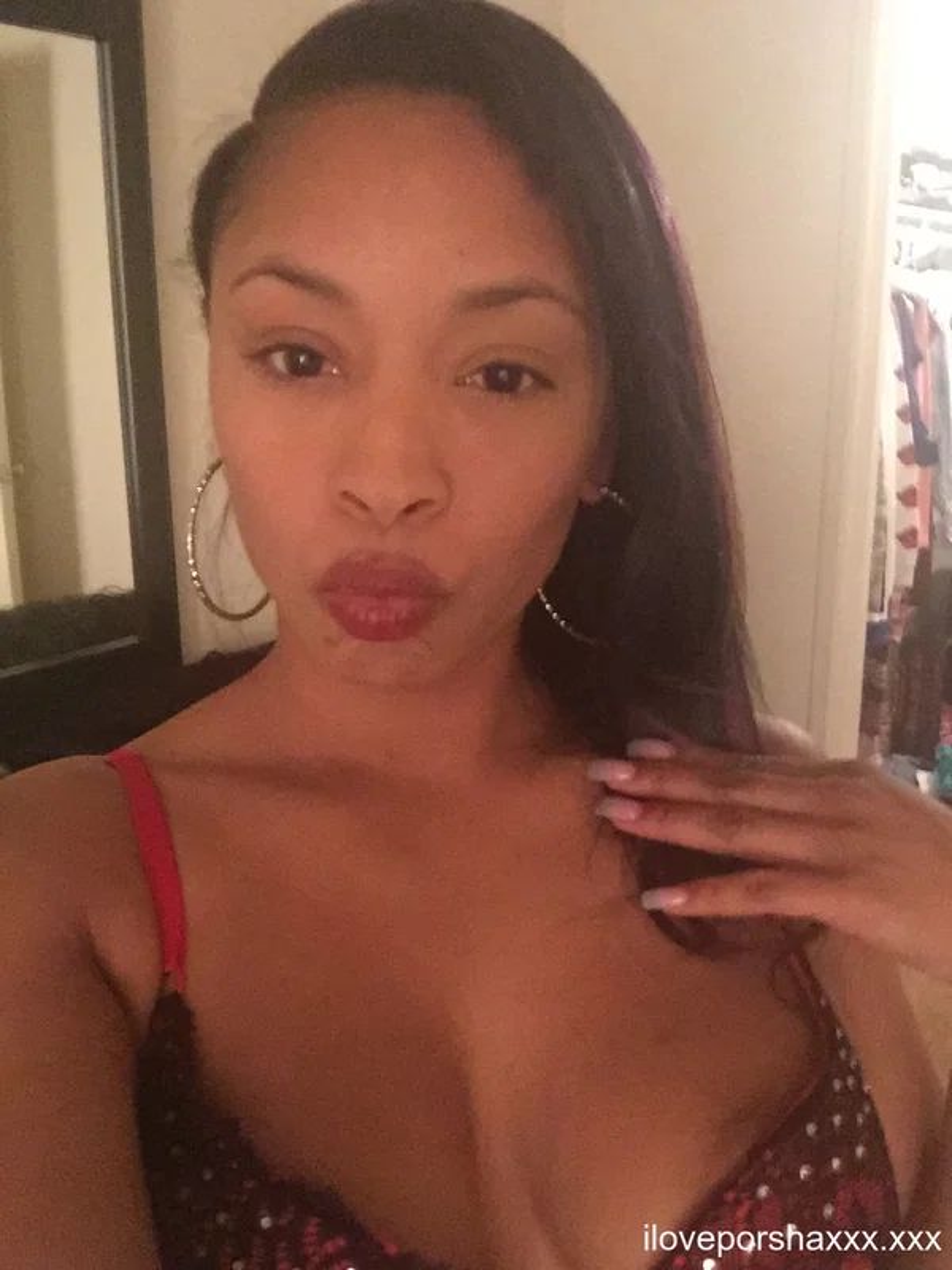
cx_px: 476
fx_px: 1137
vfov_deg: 58.4
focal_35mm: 31
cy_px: 635
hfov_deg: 45.4
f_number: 2.2
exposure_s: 1/15
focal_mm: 2.65
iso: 640
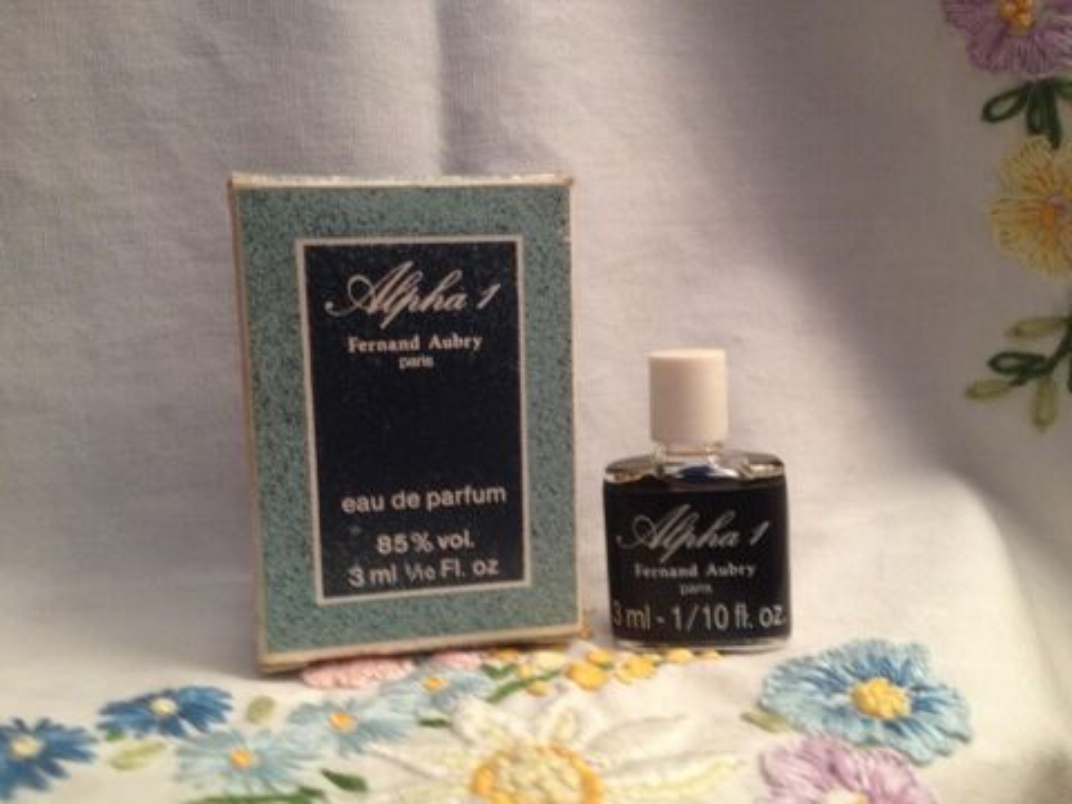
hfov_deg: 52.6
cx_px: 536
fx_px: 1084
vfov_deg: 40.7
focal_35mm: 35
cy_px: 402
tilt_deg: -10.2
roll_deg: -1.2
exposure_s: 1/20
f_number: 2.4
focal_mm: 4.28
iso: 250
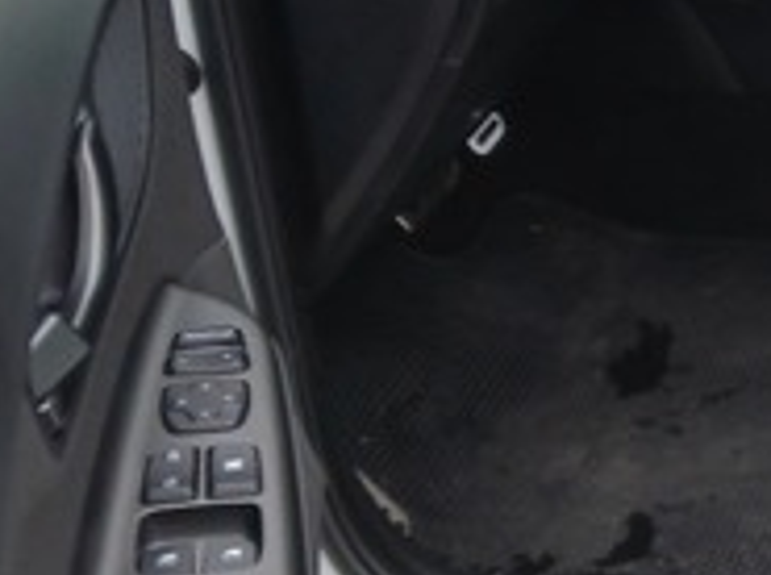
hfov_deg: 15.3
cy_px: -200
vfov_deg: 12.2
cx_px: 1229
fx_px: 2601
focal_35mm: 117
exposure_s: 1/50
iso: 20
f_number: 1.8
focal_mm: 4
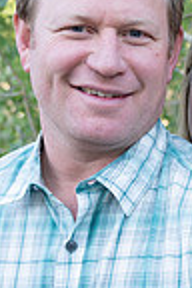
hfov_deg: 12.6
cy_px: 196
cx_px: 230
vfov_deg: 19.2
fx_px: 848
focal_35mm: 106
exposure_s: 1/160
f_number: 4
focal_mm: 34
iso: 320
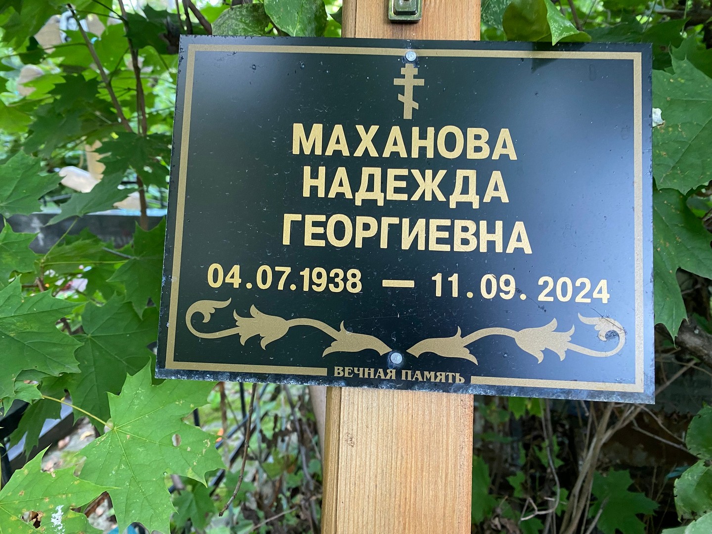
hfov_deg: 67.3
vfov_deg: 53.1
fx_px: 535
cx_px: 356
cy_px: 267
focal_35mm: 26
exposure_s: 1/60
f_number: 1.8
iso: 160
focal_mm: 4.25
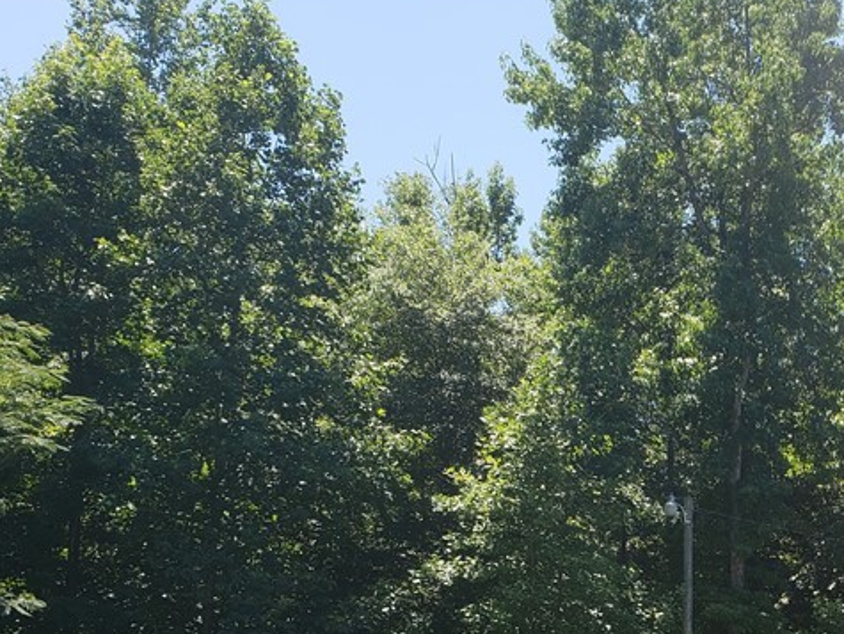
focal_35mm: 56
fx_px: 1366
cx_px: 880
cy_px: 657
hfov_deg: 31.3
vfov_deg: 24.7
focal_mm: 4.3
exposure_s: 1/675
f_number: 2.4
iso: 50
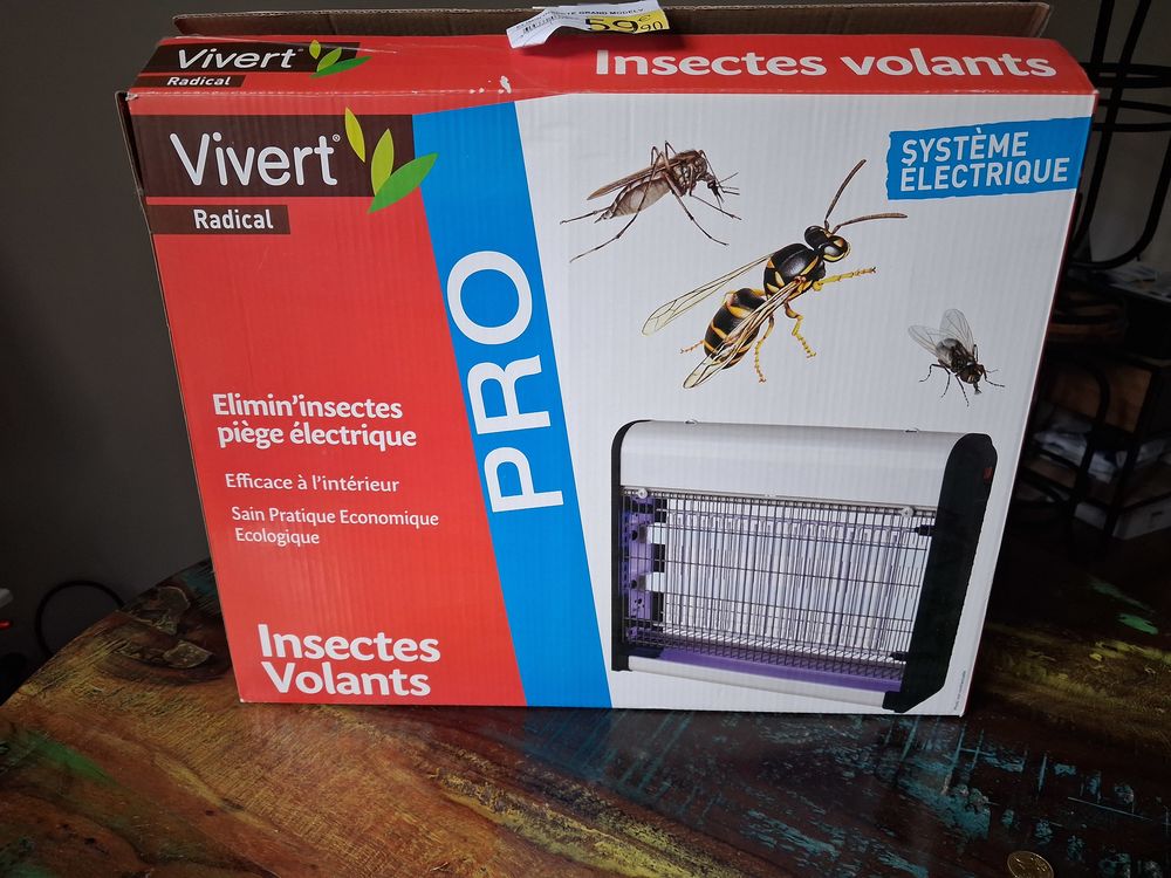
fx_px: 913
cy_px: 439
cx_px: 586
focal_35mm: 27
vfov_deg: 51.4
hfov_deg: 65.3
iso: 320
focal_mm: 4
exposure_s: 1/60
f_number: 1.8
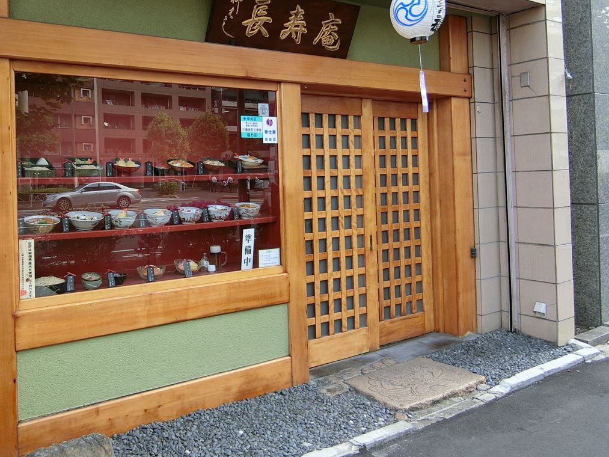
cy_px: 176
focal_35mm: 30
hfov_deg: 58.8
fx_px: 528
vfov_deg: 46.5
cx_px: 211
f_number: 2.7
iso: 80
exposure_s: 1/125
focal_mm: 4.06
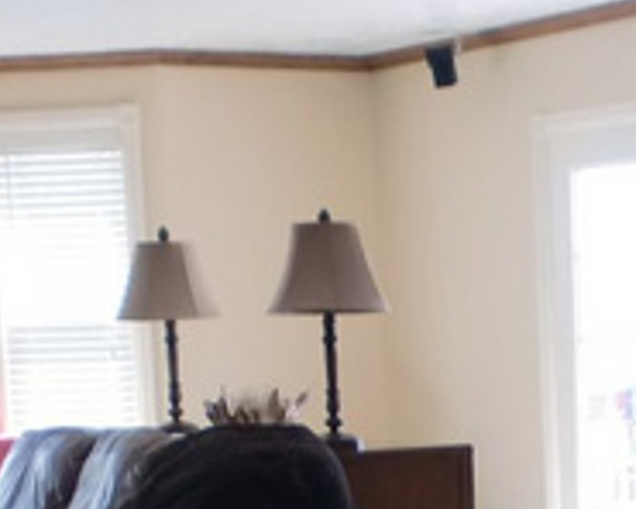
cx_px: 588
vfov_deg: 12.5
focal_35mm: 118
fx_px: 2221
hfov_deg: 16.1
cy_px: 733
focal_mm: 6.3
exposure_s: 1/60
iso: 100
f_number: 3.1
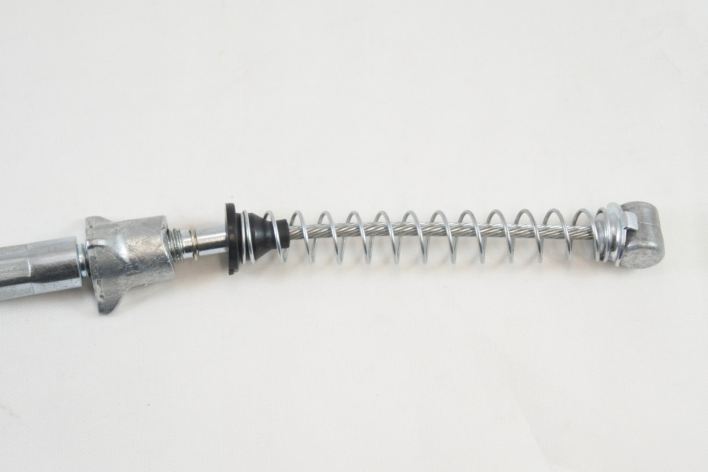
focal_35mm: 77
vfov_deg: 17.7
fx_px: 1514
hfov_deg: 26.3
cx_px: 308
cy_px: 253
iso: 640
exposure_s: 1/125
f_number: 5.3
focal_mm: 24.4
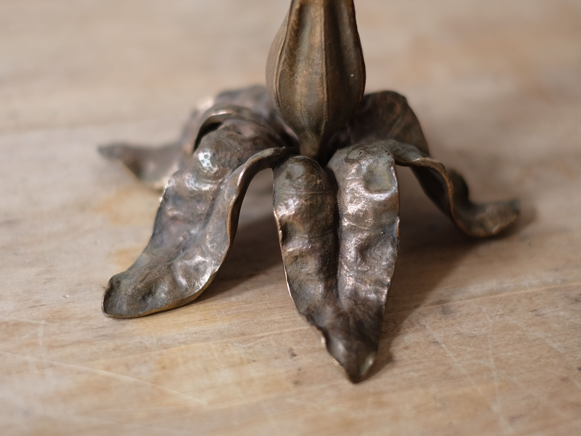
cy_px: 163
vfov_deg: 19.1
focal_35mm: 77
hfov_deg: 25.3
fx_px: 1292
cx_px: 290
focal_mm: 35
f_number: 1.4
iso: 200
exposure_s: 1/60
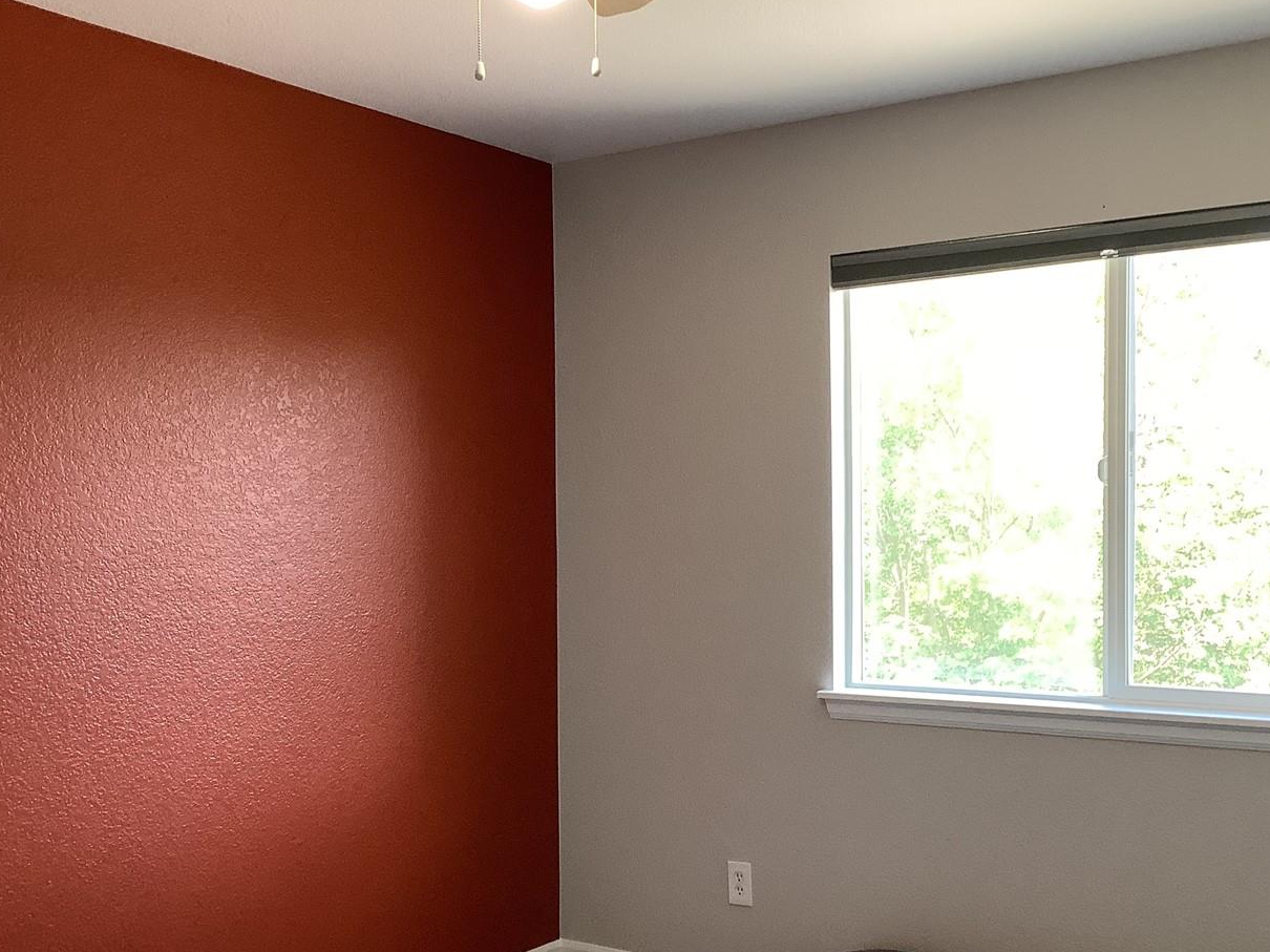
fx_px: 1504
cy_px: 590
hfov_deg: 45.7
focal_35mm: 41
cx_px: 714
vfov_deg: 35.0
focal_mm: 3.3
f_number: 2.4
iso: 64
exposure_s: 1/60
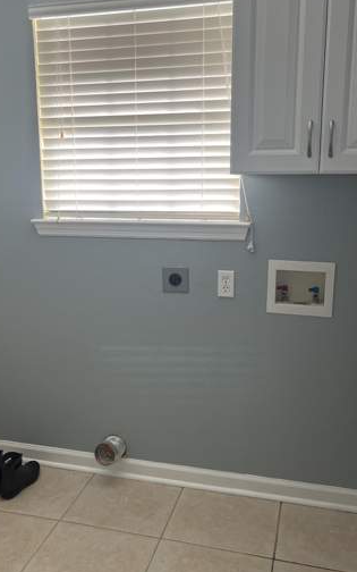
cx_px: 167
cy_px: 279
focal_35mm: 35
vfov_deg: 55.3
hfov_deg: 36.3
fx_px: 545
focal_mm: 5.1
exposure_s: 1/120
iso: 125
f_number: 1.6
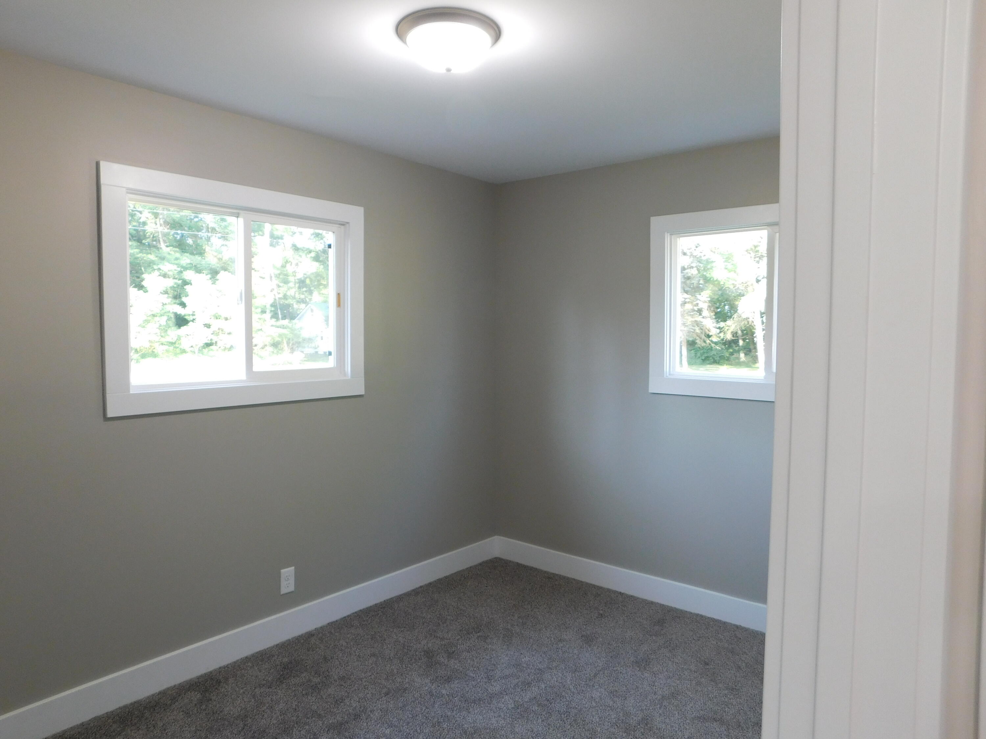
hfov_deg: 73.9
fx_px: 655
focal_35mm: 23
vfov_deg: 58.9
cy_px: 370
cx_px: 493
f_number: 3
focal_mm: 4
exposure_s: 1/30
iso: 160
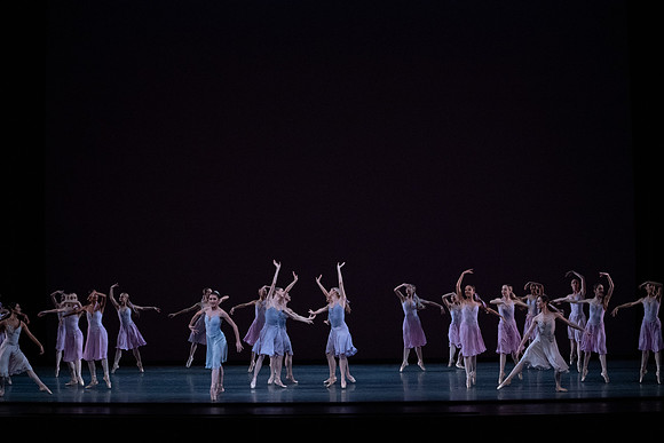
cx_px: 332
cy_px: 222
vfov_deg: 19.5
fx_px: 1291
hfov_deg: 28.8
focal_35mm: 70
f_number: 13
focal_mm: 70
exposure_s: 1/400
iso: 12800
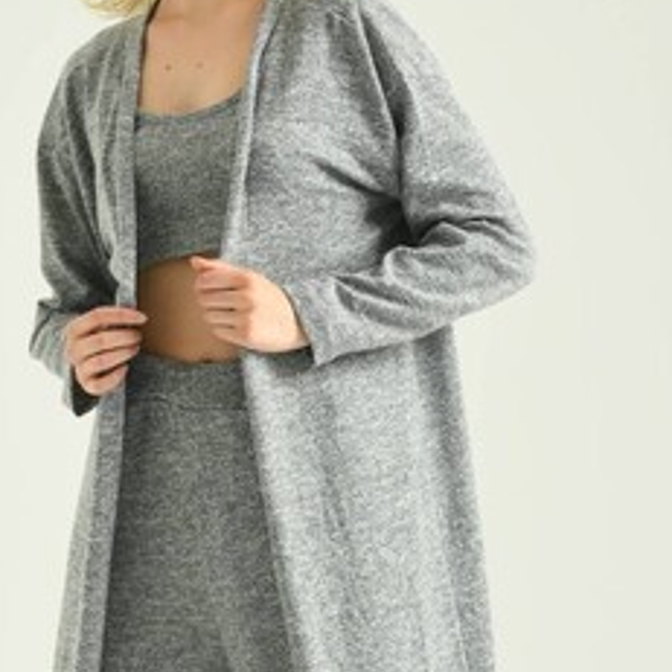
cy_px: 628
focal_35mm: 226
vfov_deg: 7.7
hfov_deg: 7.7
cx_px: 212
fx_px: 4964
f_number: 5.6
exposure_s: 1/160
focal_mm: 82
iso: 125
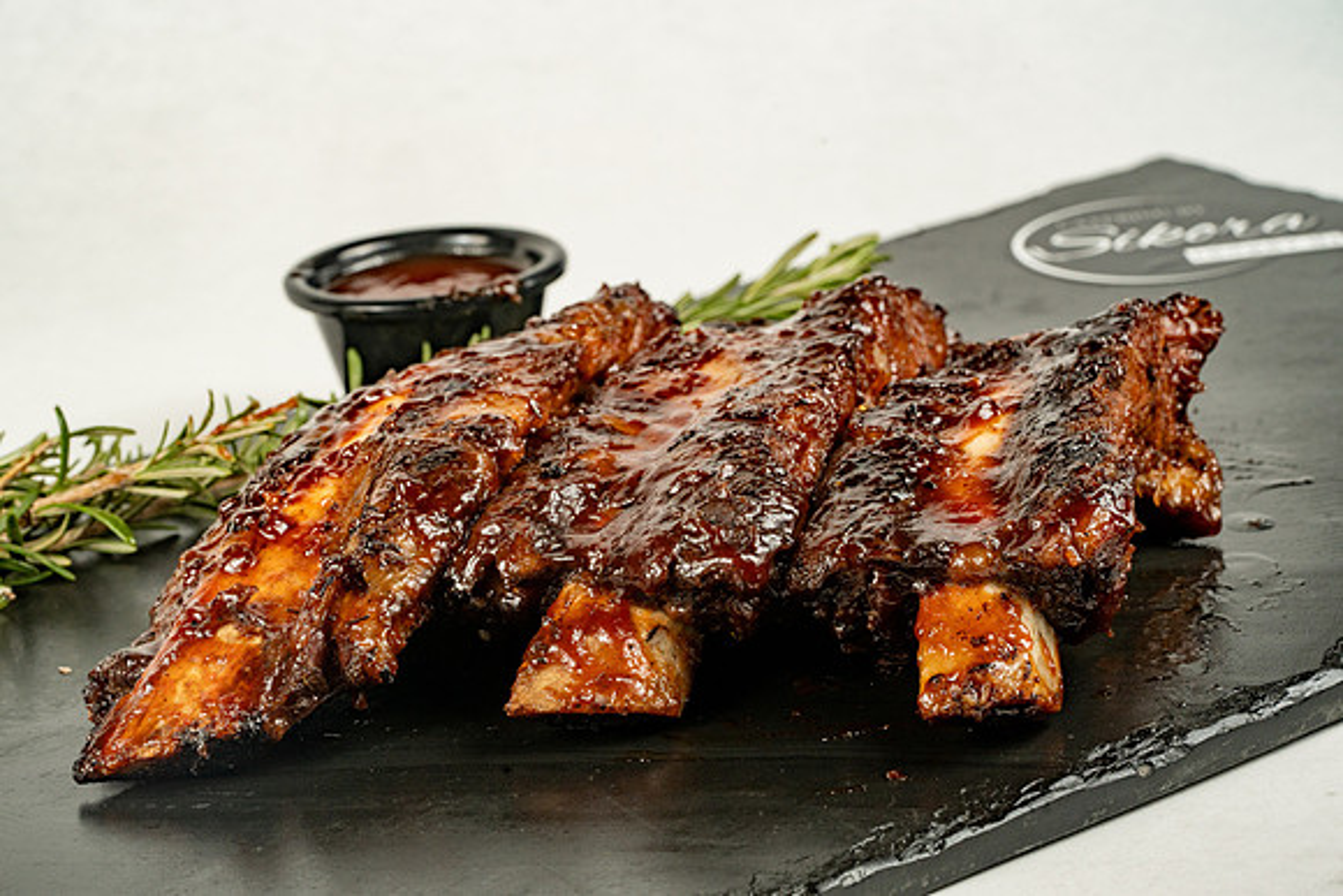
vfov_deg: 15.2
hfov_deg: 22.6
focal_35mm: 90
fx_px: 3358
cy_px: 448
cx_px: 672
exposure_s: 1/200
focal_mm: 90
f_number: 11
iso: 800
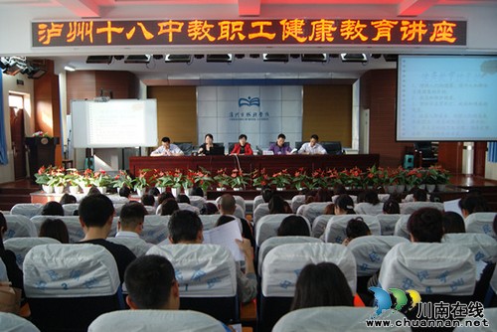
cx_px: 248
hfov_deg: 57.2
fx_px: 456
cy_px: 166
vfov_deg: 40.0
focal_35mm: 33
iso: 400
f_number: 4
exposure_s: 1/20
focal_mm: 22
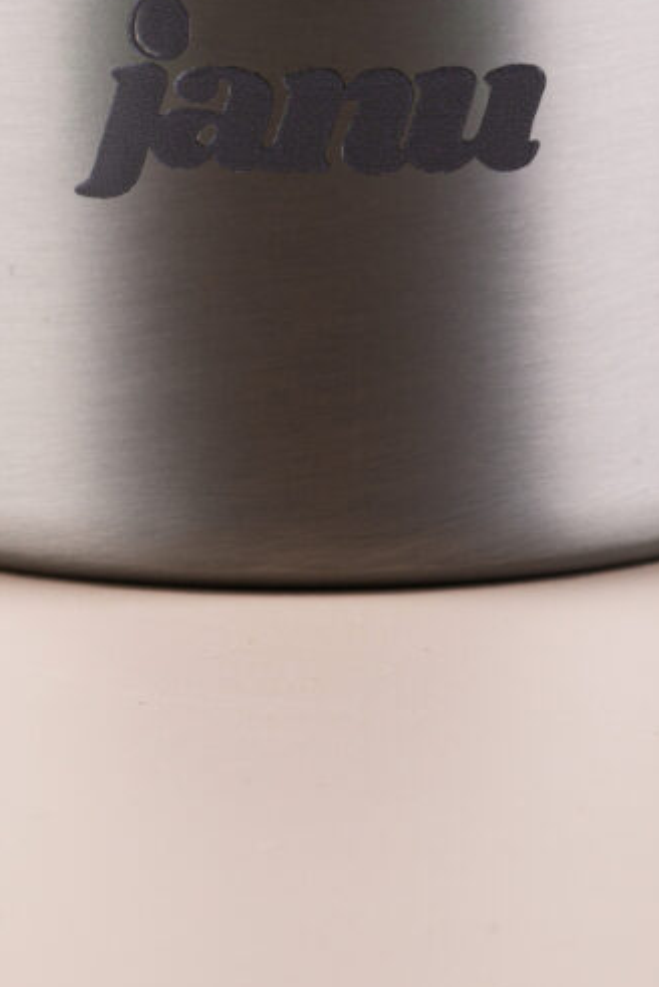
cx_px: 226
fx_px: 16560
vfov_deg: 3.4
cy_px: -1526
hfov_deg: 2.3
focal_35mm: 604
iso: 100
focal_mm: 116
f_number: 10
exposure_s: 1/160
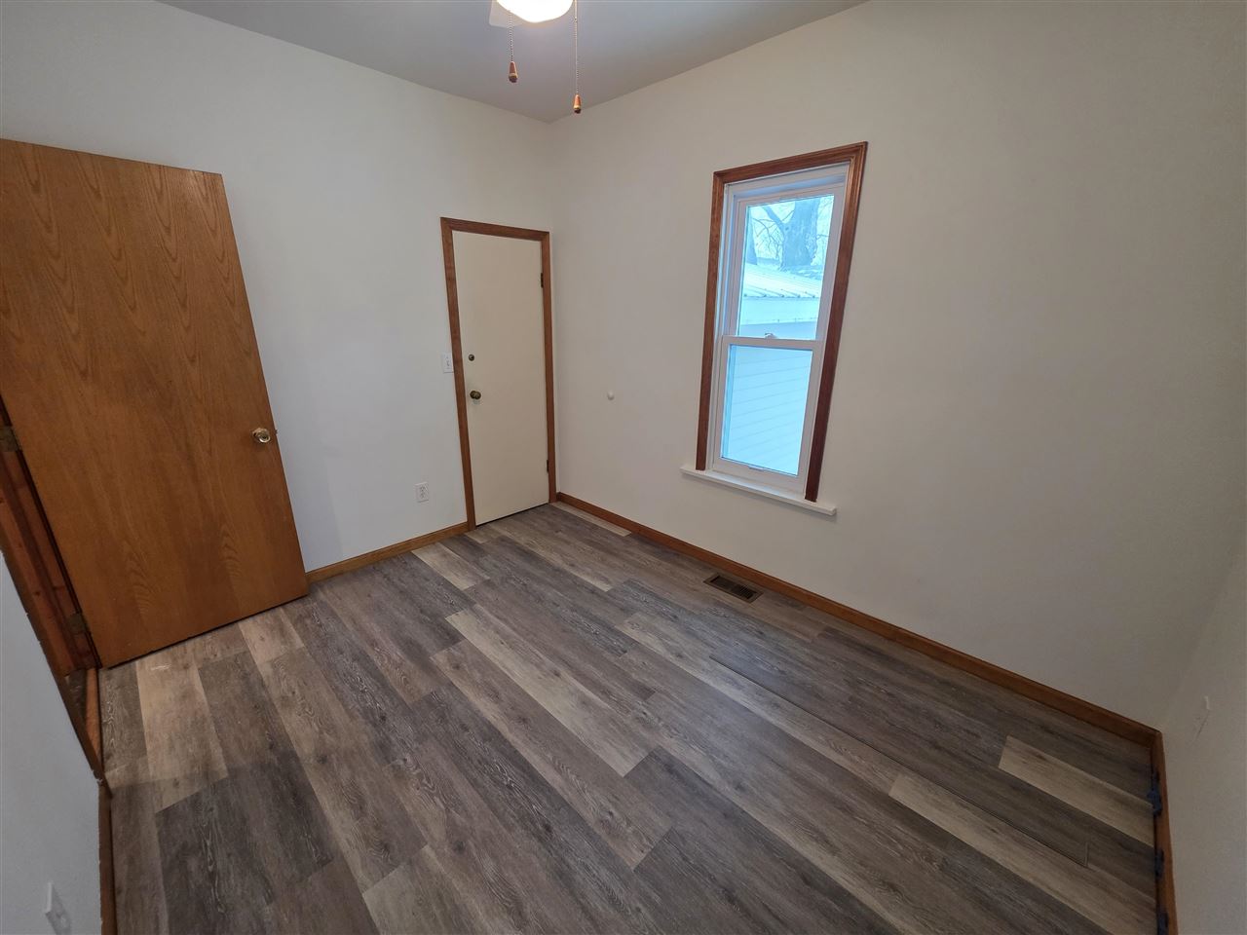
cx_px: 624
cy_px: 468
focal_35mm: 13
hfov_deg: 106.2
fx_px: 468
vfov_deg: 89.9
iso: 250
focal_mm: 2.2
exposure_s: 1/120
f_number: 1.9
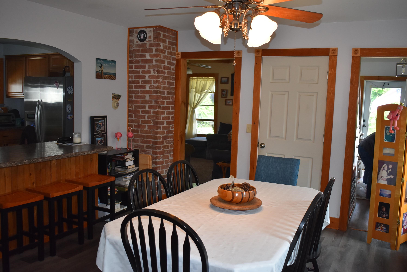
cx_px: 204
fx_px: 356
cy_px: 136
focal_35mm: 32
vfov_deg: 41.8
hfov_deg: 59.5
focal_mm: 21
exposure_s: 1/125
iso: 800
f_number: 3.8
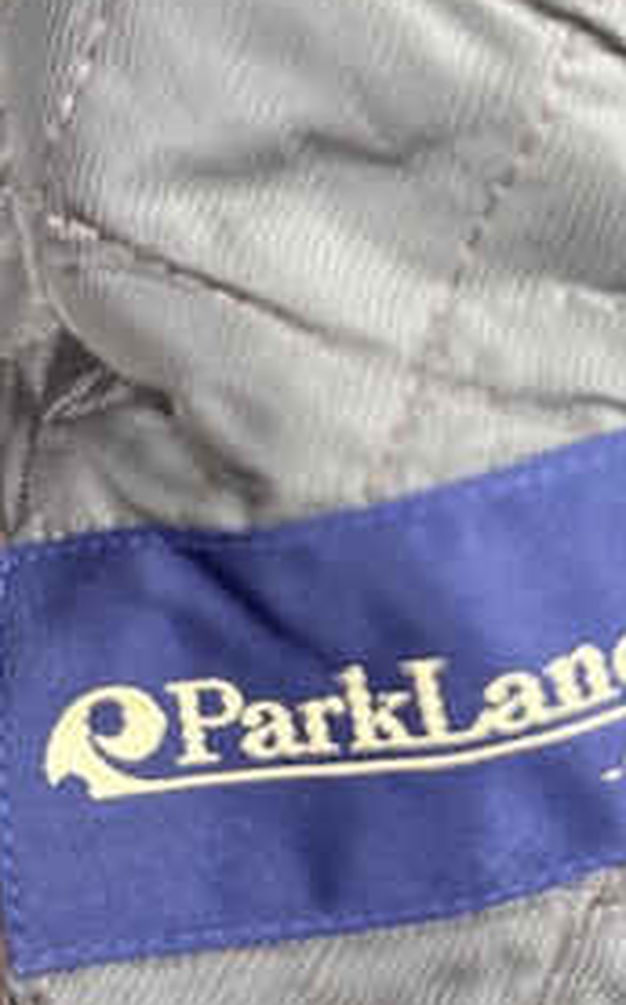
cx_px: 455
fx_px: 1614
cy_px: 386
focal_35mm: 59
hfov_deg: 21.8
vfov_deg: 34.4
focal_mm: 6.76
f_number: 1.78
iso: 160
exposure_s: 1/100
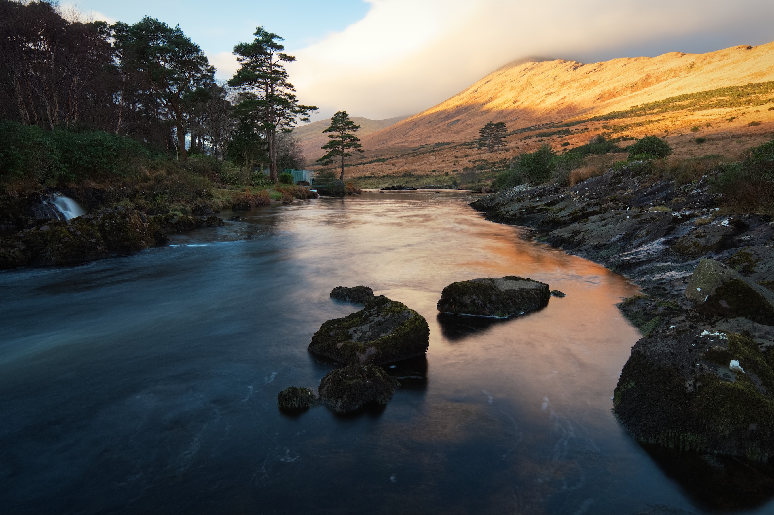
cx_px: 387
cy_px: 258
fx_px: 451
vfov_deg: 59.4
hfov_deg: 81.2
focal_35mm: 21
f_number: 13
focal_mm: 14
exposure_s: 3
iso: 250
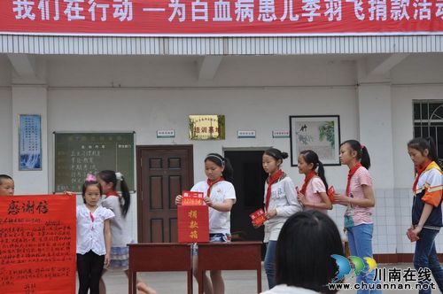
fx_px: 885
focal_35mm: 72
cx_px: 222
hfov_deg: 28.1
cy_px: 147
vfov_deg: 18.9
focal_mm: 48
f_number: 9
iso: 200
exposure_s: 1/80
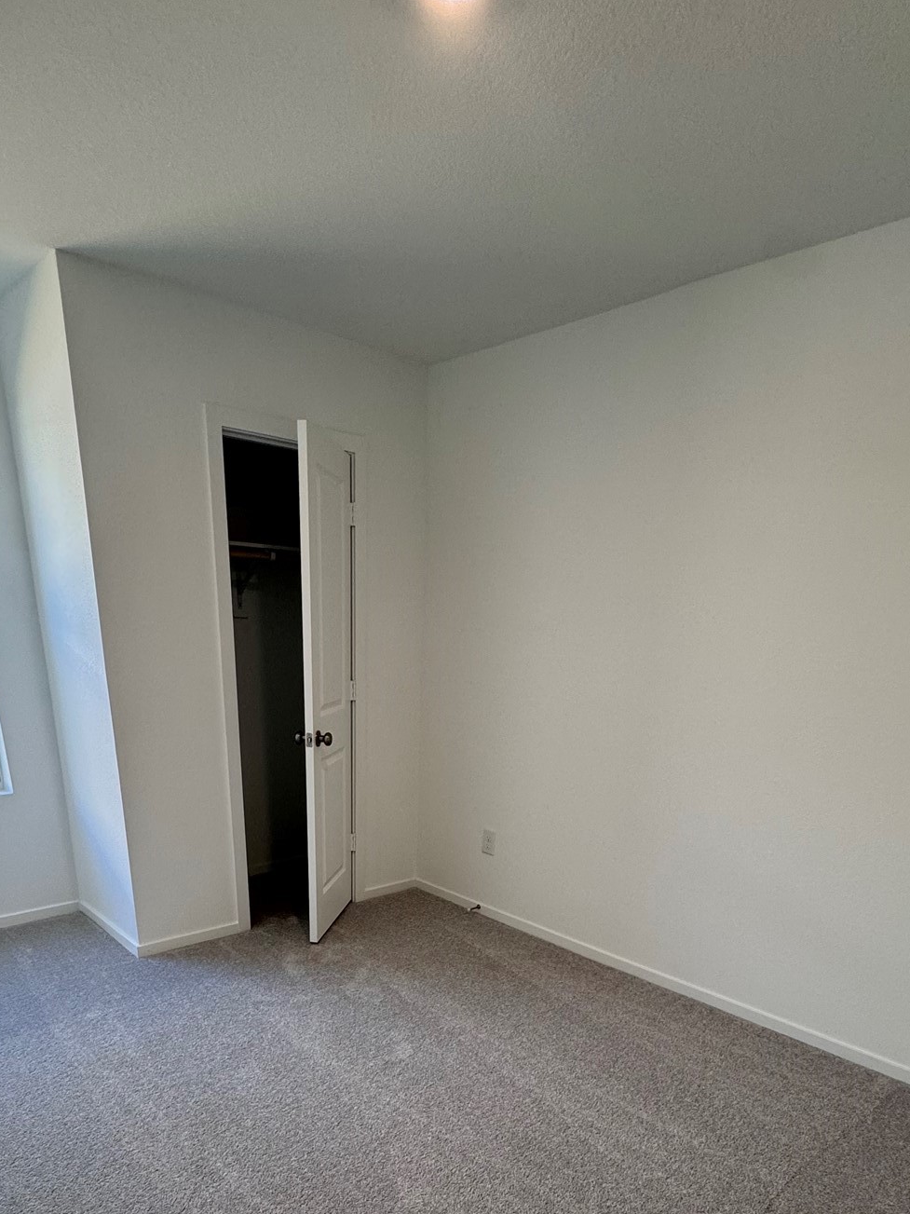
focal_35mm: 22
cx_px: 410
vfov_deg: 70.4
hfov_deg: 60.9
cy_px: 934
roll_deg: -1.8
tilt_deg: -22.4
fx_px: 771
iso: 160
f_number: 2.2
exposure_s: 1/99
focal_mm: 2.22
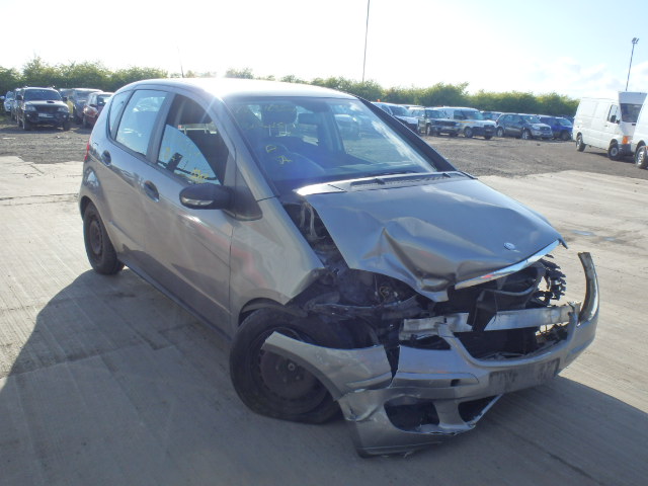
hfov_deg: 63.4
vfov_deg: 49.7
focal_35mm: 28
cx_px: 324
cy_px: 243
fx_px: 524
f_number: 3.9
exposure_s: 1/640
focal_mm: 5
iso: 125
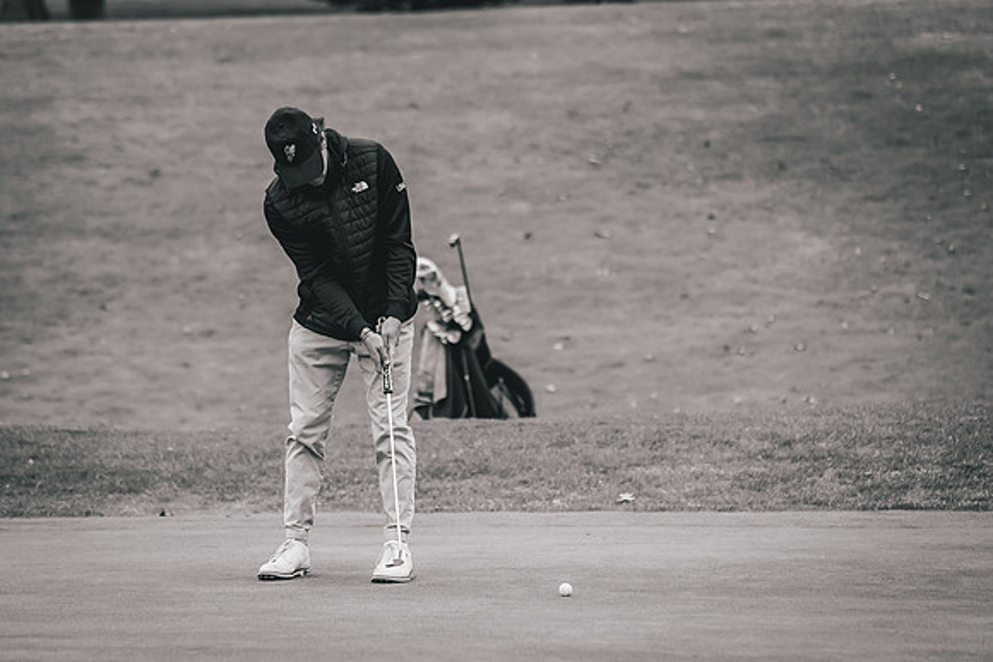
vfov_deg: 5.2
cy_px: 352
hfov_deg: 7.7
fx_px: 7356
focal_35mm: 267
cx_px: 413
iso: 640
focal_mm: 150
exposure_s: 1/3200
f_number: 2.8
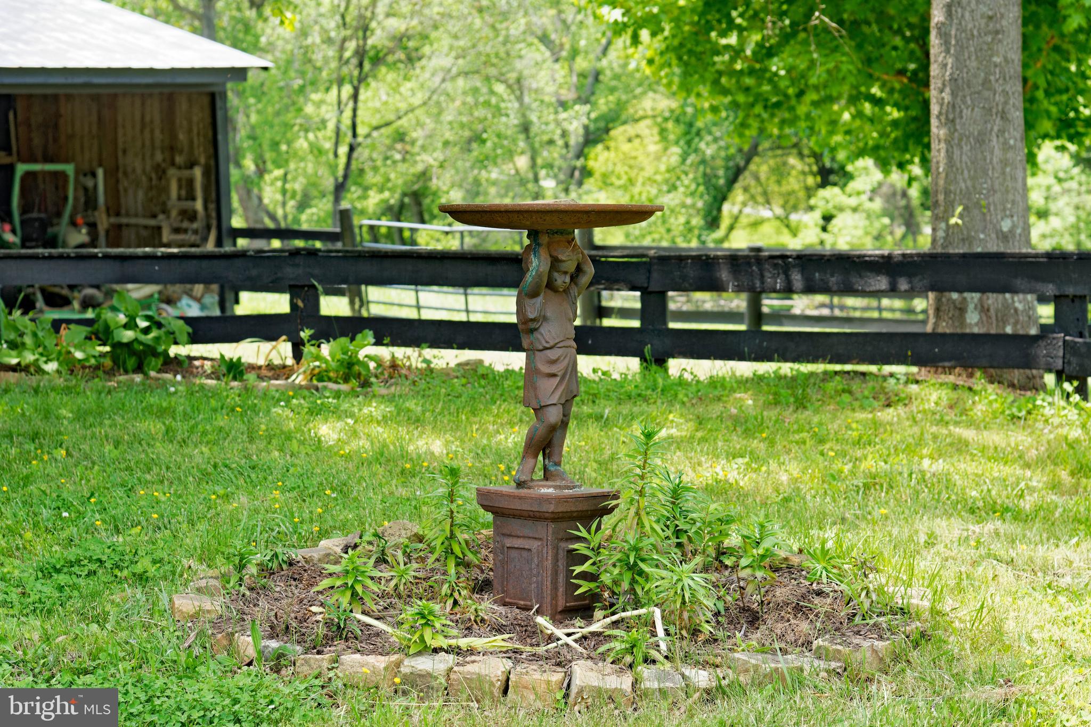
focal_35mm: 82
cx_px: 546
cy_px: 364
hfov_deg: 24.8
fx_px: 2485
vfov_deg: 16.7
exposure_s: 1/200
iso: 320
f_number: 5.6
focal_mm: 82
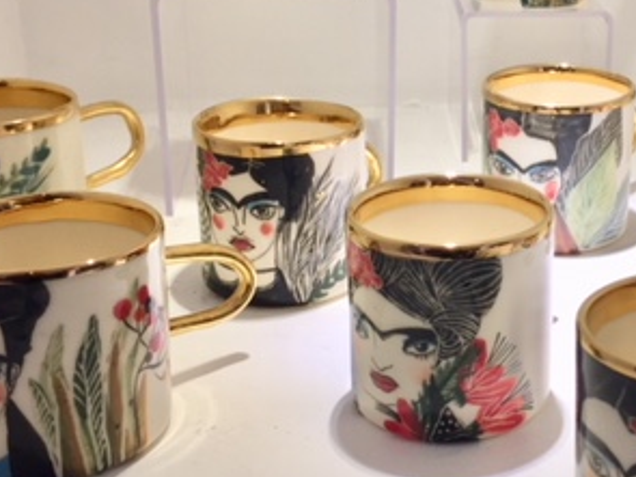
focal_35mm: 63
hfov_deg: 29.9
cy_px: 158
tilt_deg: -19.1
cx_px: 524
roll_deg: -1.6
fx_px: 1157
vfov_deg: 23.2
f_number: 2.2
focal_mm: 4.15
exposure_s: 1/50
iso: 32
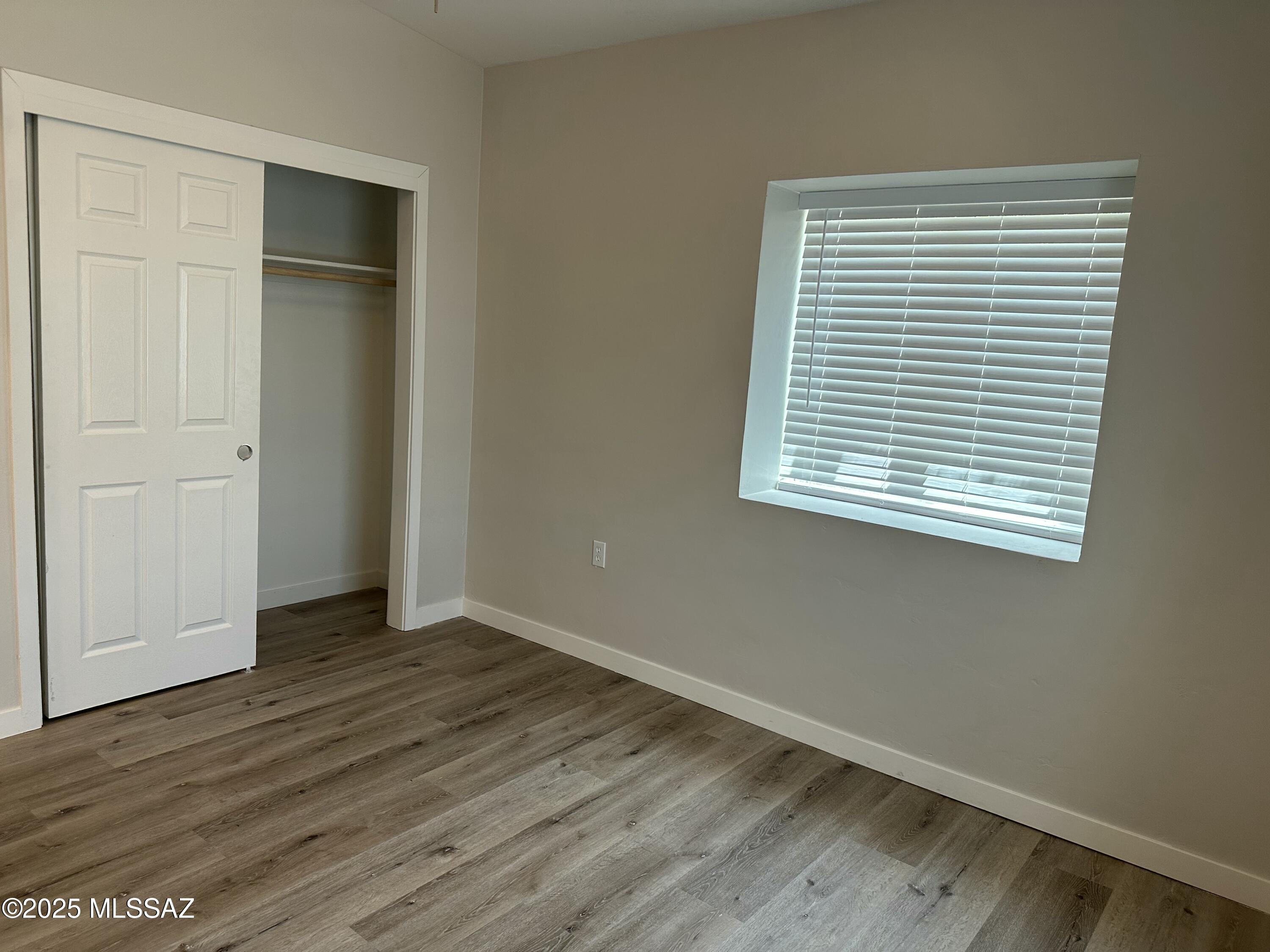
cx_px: 635
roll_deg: -3.3
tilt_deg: -8.0
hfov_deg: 71.6
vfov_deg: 56.8
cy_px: 476
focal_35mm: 24
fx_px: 881
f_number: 1.78
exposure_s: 1/120
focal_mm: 6.86
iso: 160
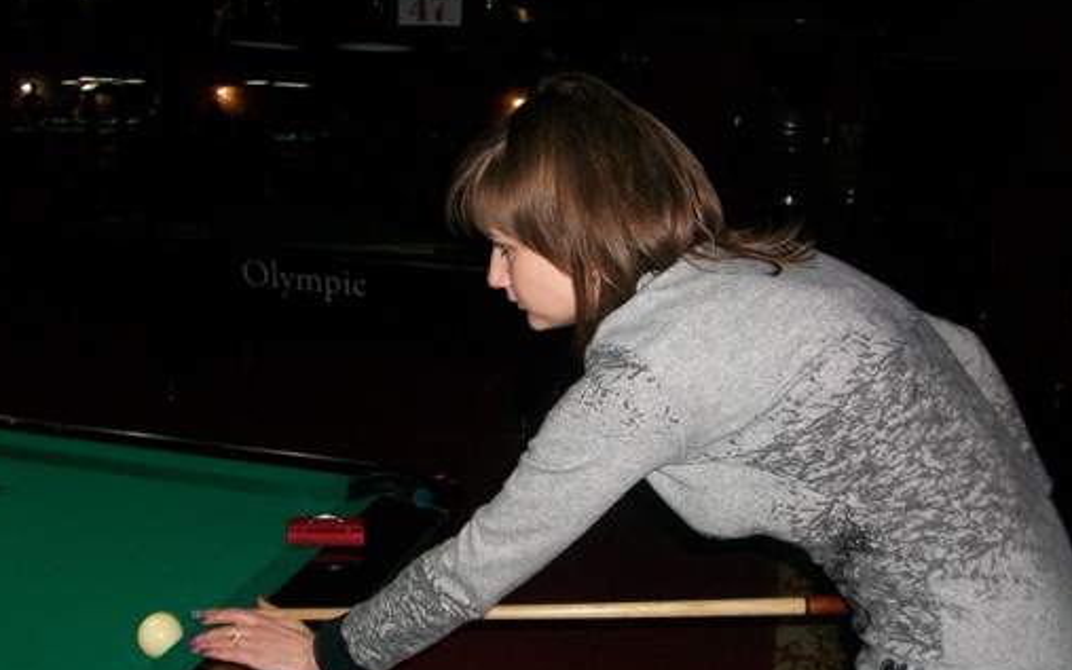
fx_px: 1081
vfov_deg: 34.3
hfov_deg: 52.7
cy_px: 397
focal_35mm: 37
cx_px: 526
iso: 120
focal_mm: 5.7
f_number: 2.8
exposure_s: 1/60
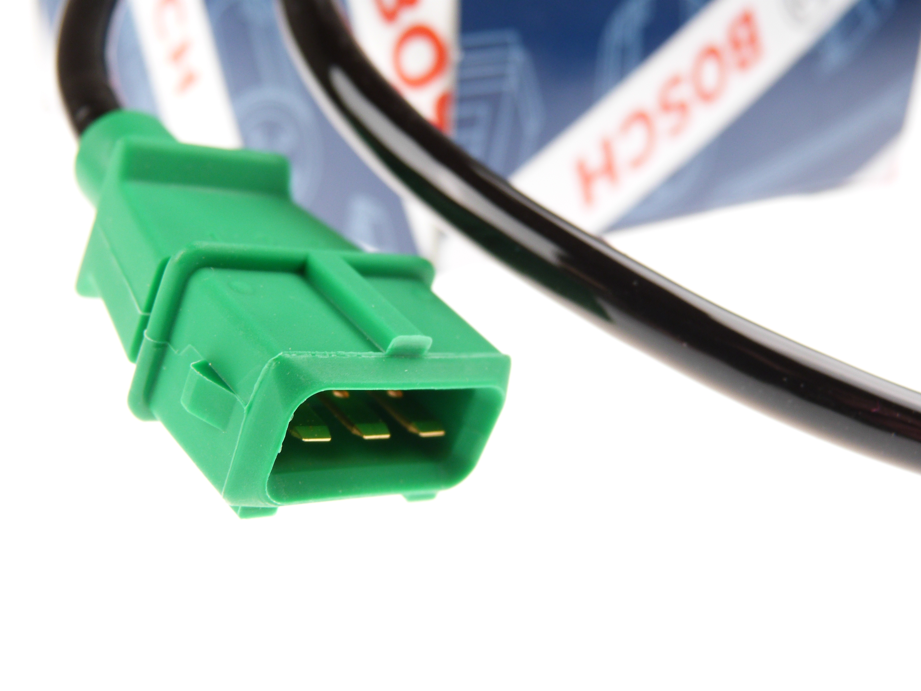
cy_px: 346
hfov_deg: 36.8
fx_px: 1384
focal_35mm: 52
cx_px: 460
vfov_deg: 28.0
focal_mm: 9.2
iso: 125
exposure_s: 1/60
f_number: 3.2
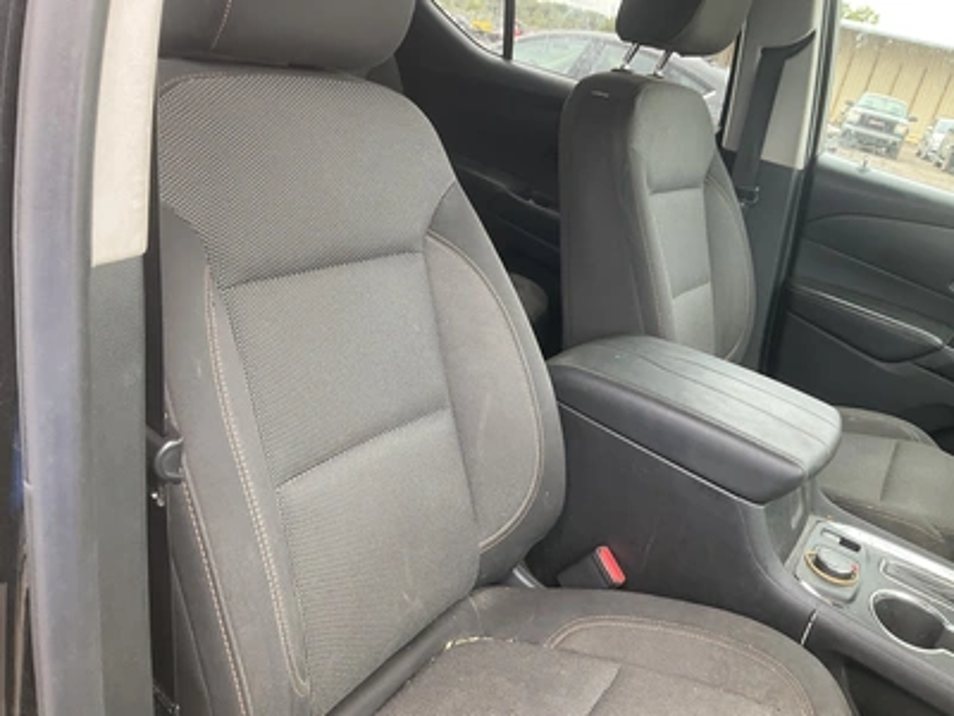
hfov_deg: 61.7
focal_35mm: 29
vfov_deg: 48.2
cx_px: 477
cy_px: 358
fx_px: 799
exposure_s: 1/122
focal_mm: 3
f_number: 1.8
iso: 50
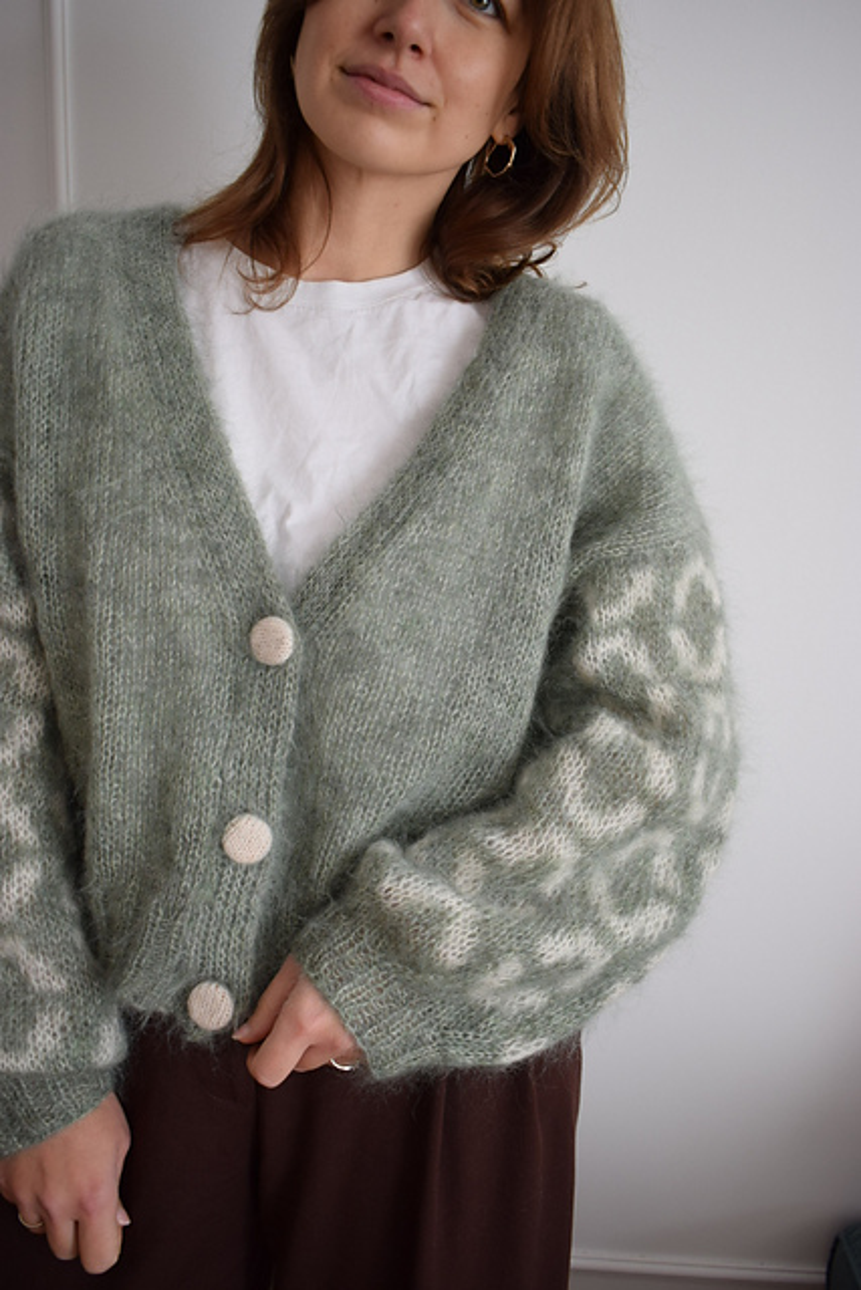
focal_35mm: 32
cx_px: 430
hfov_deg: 41.7
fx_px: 1129
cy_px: 645
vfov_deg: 59.5
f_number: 4
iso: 320
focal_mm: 21
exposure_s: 1/50
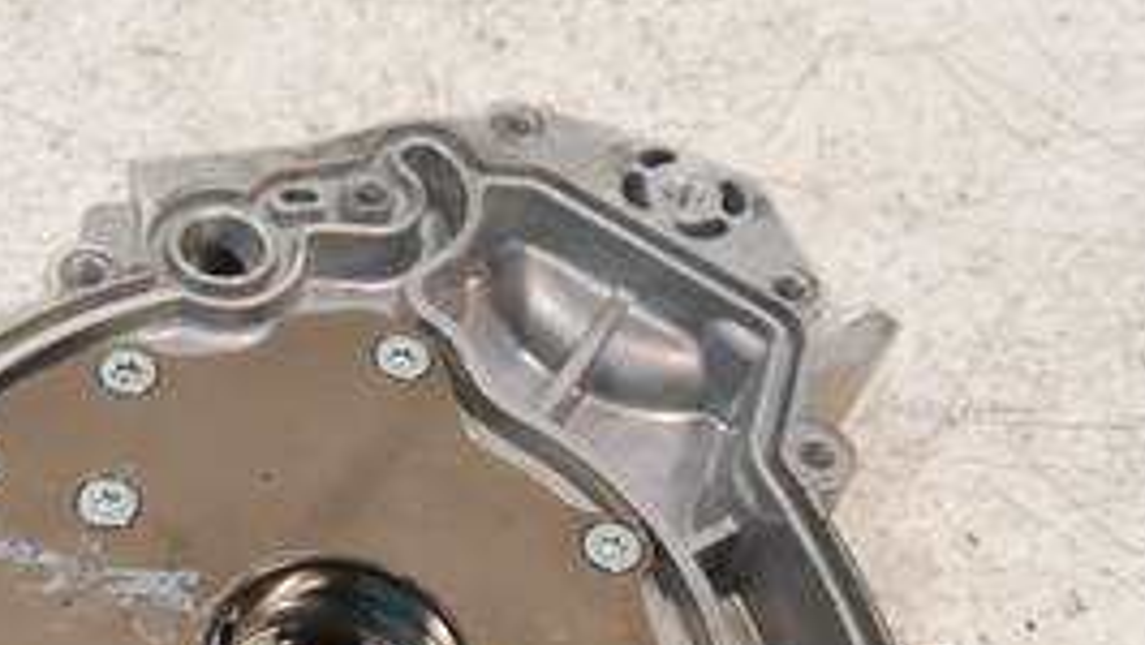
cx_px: 250
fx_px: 1792
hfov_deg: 34.5
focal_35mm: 59
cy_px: 658
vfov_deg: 19.8
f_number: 3.5
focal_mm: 15
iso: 640
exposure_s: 1/60
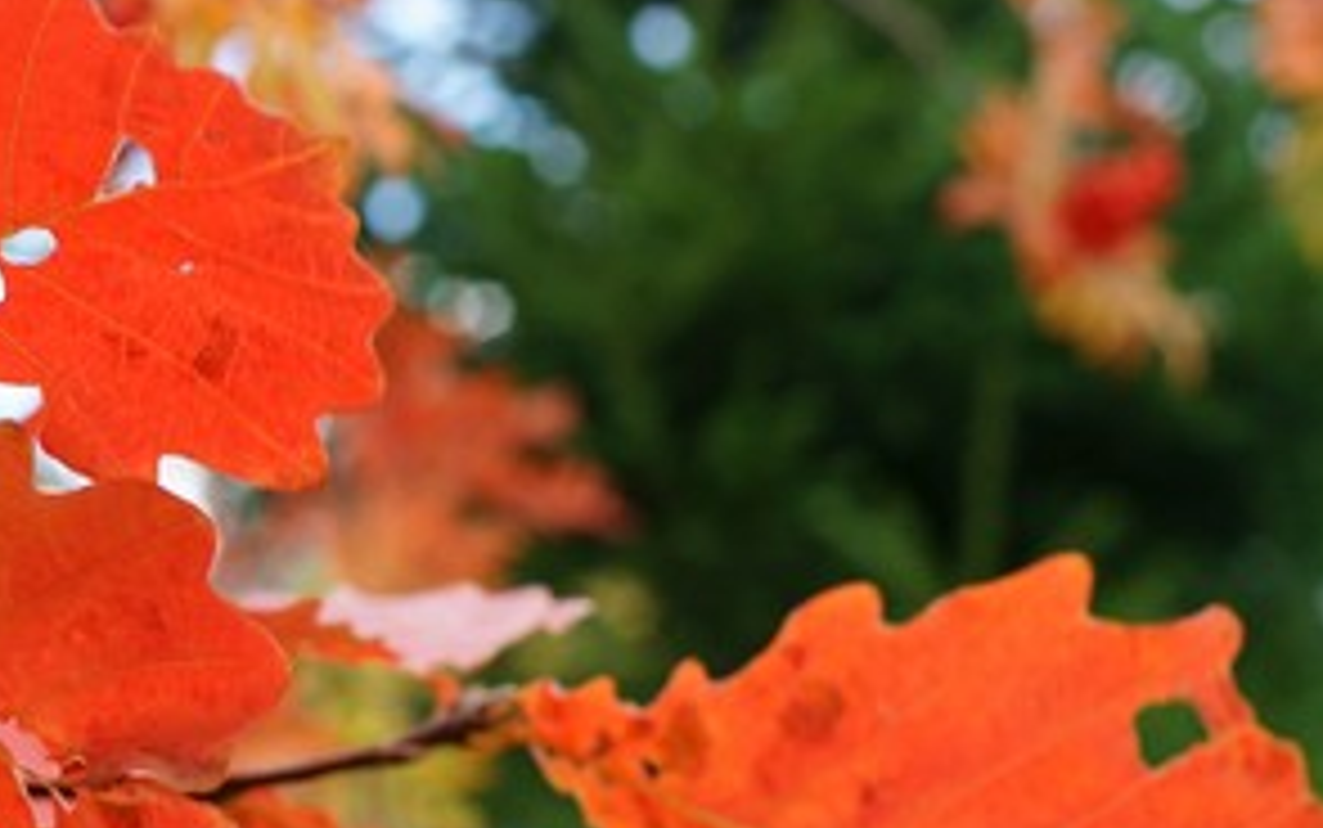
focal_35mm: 156
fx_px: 5627
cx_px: -86
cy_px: 688
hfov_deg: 13.2
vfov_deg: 8.4
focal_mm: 50
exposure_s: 1/250
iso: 200
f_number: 4.5
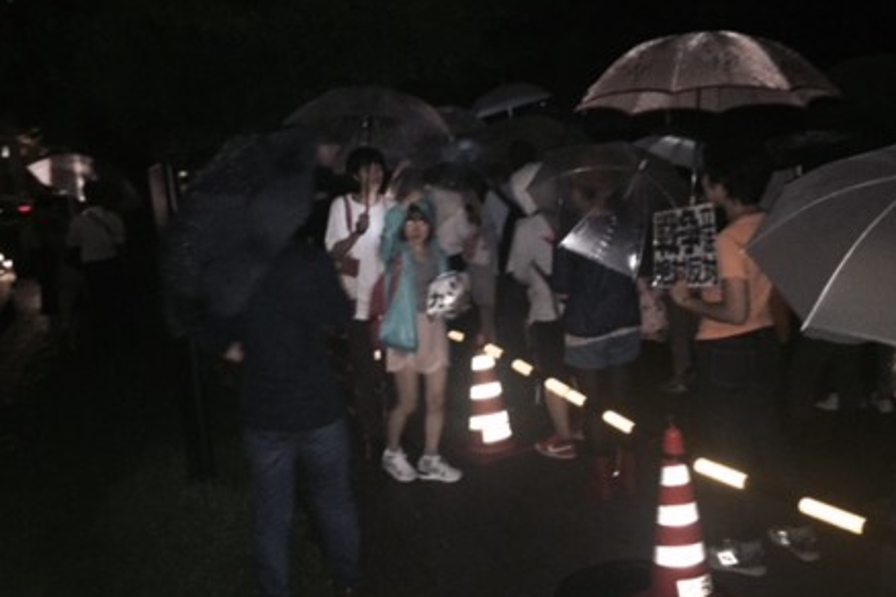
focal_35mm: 31
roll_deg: +3.0
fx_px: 771
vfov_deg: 42.3
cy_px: 311
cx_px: 442
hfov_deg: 60.3
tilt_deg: -7.1
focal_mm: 4.15
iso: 500
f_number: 2.2
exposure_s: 1/16
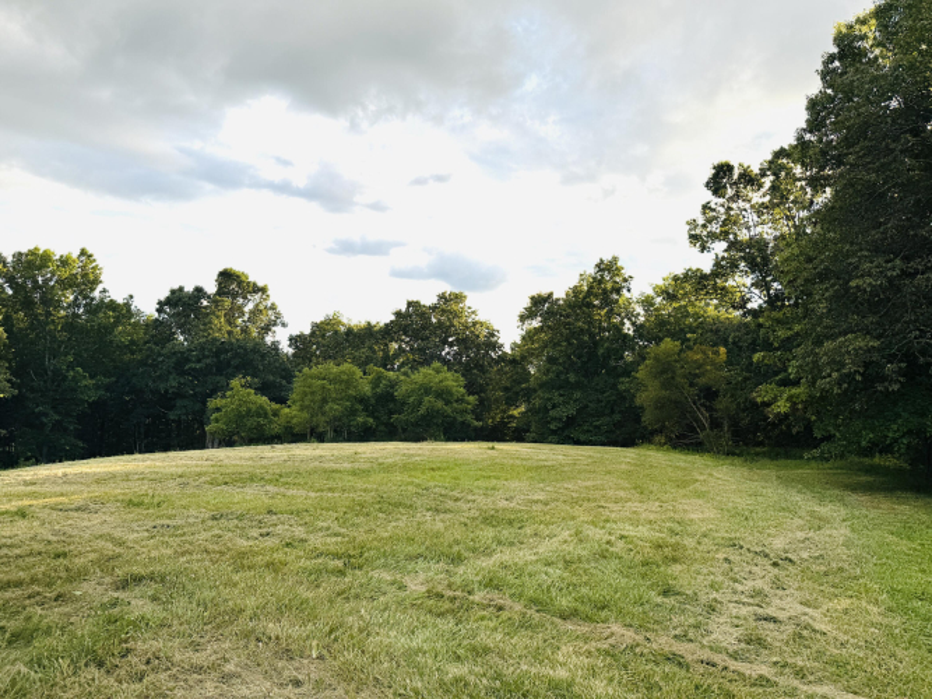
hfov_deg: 71.6
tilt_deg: +3.5
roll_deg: -2.0
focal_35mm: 24
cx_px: 466
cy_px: 350
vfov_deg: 56.8
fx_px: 646
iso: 80
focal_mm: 6.76
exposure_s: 1/1689
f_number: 1.78
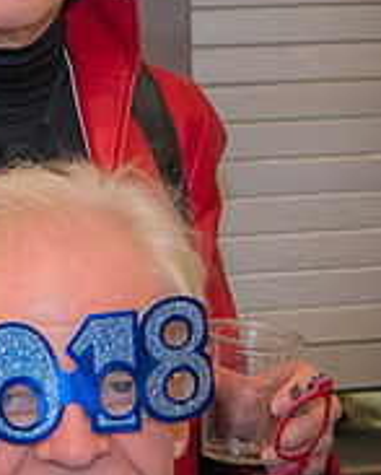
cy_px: 63
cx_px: 158
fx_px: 3656
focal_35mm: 260
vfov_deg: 7.4
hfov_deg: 6.0
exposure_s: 1/60
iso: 800
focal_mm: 52
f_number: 6.3
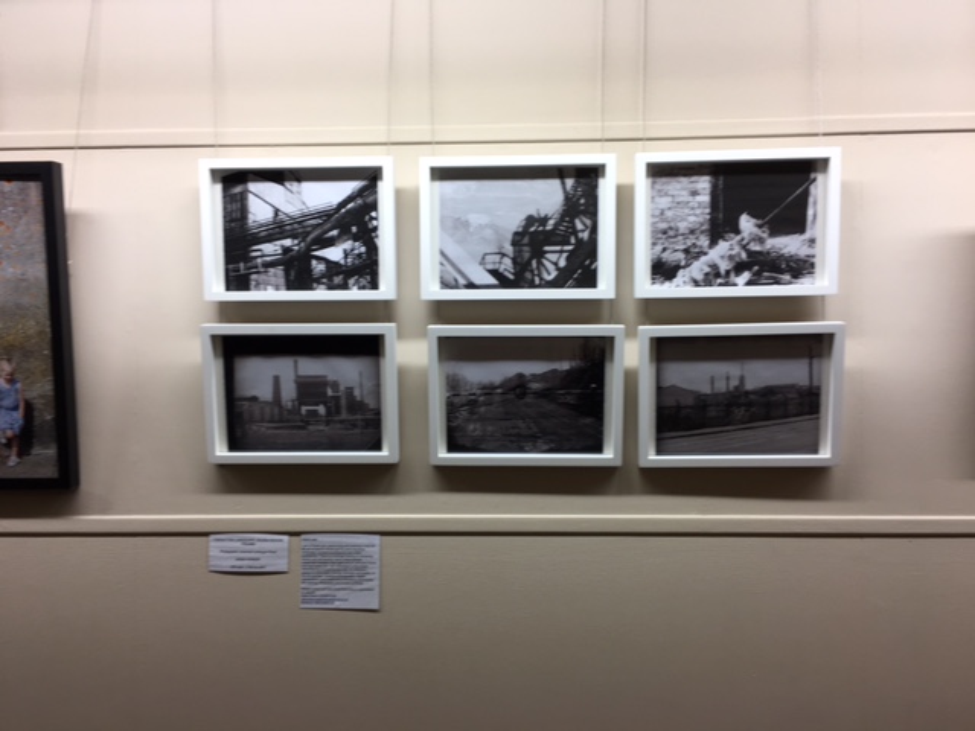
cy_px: 366
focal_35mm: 29
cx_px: 488
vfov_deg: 48.2
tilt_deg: +0.6
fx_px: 817
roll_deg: +0.8
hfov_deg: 61.7
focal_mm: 4.15
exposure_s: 1/50
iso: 32
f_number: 2.2
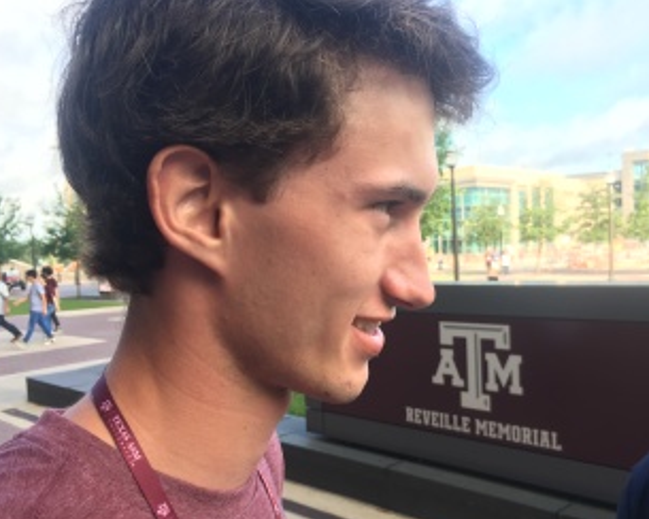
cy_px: 287
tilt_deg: -1.1
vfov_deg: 43.3
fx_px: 653
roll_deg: +1.9
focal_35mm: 34
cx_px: 360
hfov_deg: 52.7
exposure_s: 1/133
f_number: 2.2
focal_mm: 4.15
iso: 25
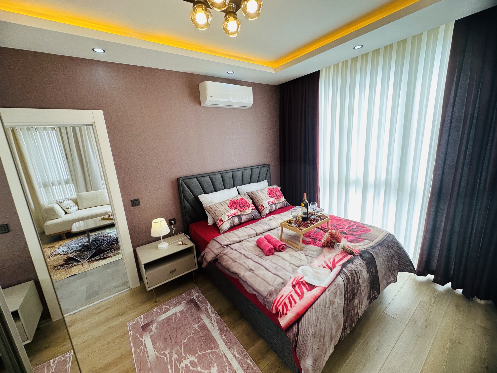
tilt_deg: -12.2
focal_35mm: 14
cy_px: 186
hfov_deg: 102.1
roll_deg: +4.2
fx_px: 201
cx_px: 248
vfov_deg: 85.7
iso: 64
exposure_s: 1/100
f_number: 2.2
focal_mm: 2.22
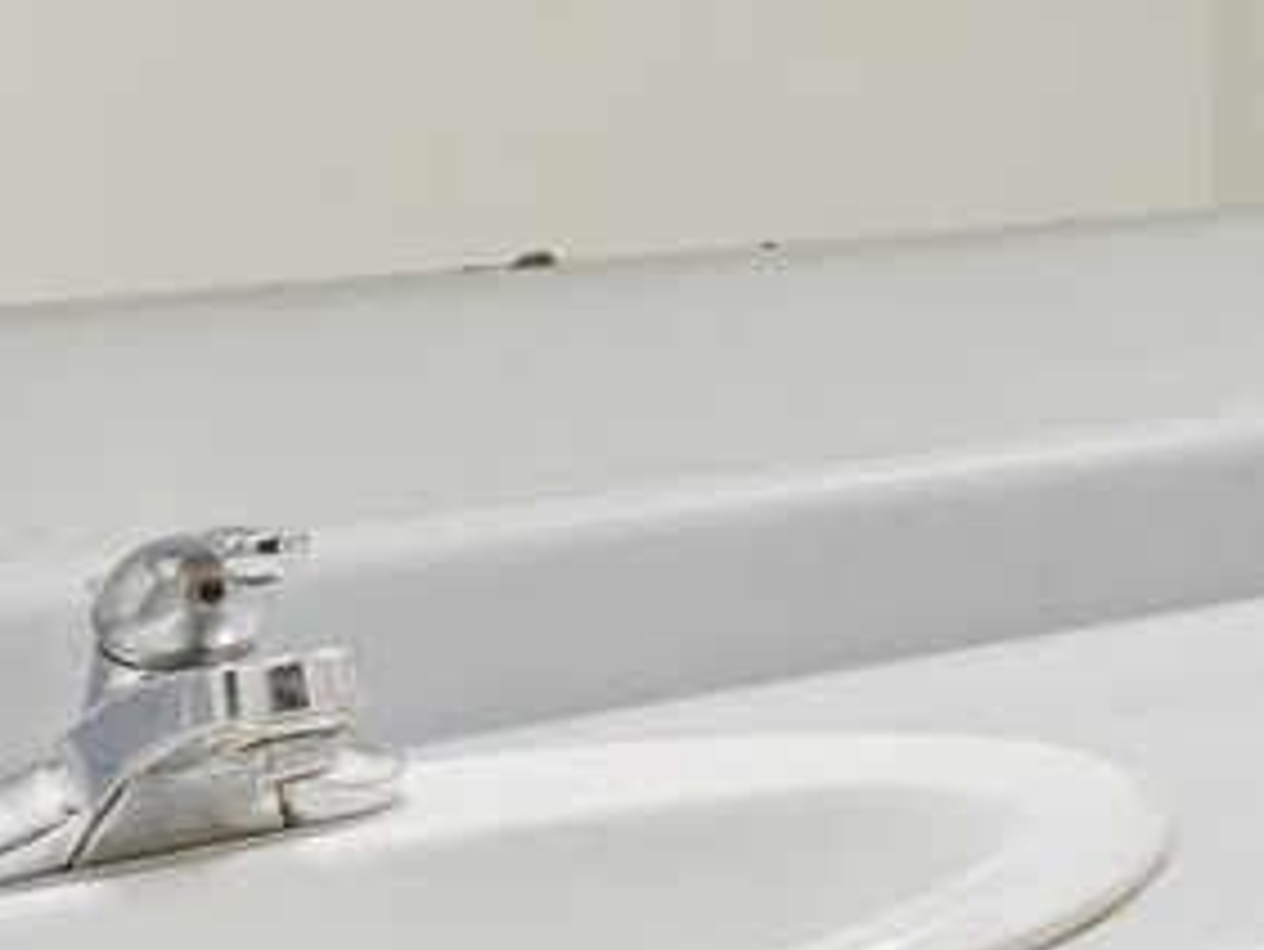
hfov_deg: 15.0
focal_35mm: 93
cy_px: 11
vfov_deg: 15.6
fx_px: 3397
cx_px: 2841
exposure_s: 1/25
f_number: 9
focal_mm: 16
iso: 640
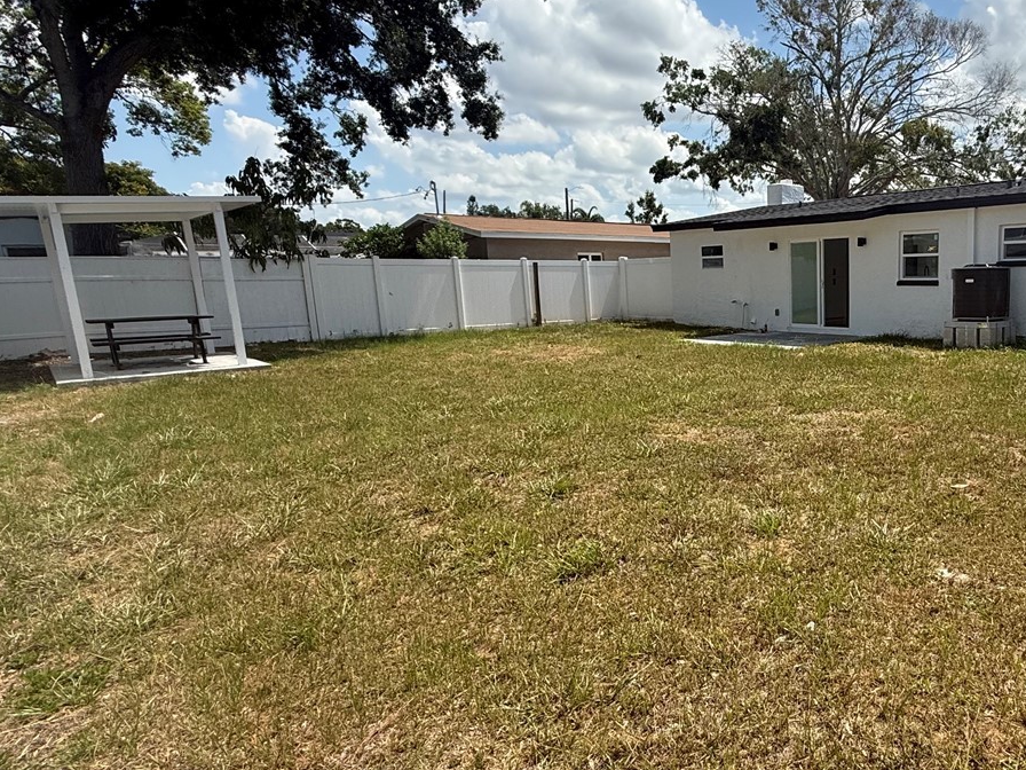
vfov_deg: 54.8
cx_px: 802
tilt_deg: -11.0
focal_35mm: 25
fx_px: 741
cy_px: 410
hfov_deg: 64.1
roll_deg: +0.5
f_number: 2.2
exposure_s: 1/2024
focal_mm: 2.22
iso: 50
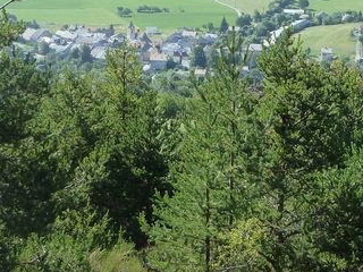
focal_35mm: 110
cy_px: 22
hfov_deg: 17.8
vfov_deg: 13.3
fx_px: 1154
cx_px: 273
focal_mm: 7.3
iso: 125
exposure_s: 1/250
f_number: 4
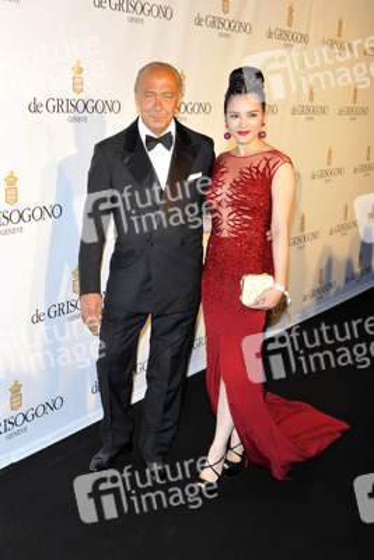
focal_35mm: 38
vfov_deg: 50.7
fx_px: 592
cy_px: 280
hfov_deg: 35.1
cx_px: 187
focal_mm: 38
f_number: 5.6
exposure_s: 1/160
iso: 500
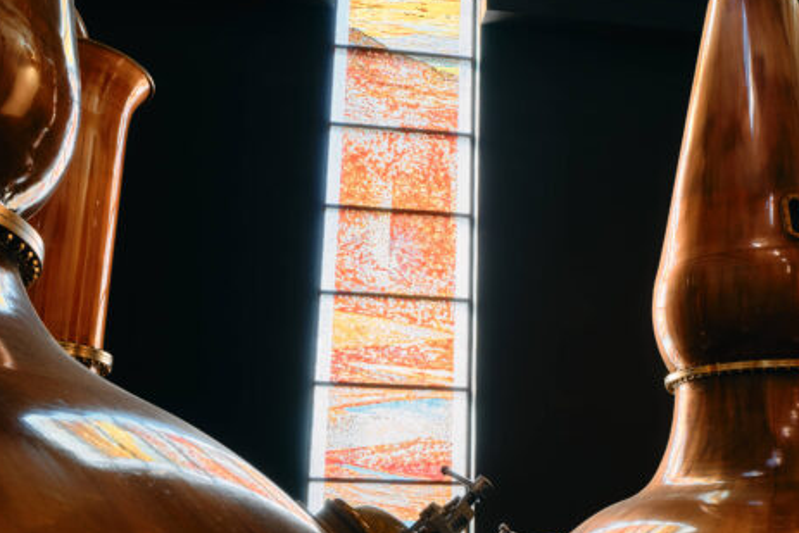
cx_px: 459
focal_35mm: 46
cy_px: 210
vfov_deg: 29.2
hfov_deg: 42.6
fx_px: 1021
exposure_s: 1/4
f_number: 11
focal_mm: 25.9
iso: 200
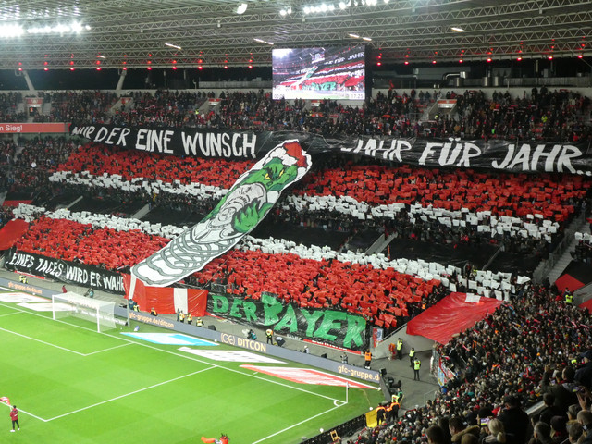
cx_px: 296
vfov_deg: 29.1
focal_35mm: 50
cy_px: 222
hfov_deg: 38.2
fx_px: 855
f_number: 4.1
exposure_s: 1/80
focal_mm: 9
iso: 800
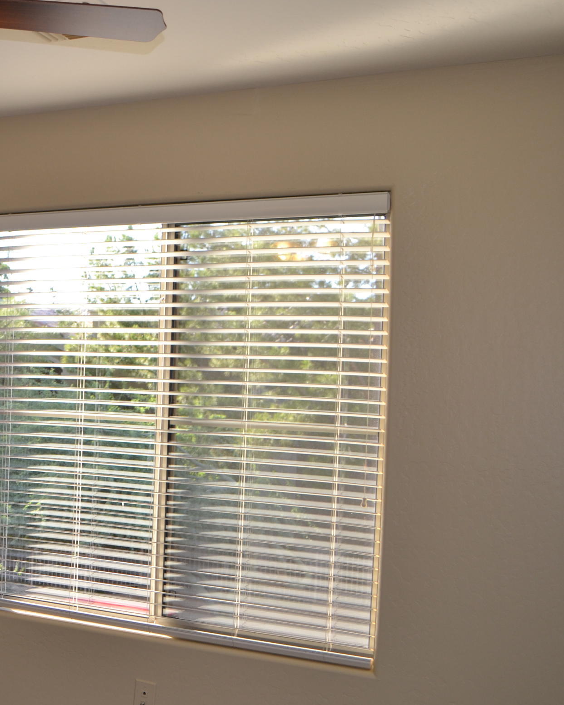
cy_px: 377
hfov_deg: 27.2
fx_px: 1022
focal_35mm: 49
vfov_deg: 38.0
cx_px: -111
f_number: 4
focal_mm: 18
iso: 160
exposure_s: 1/125
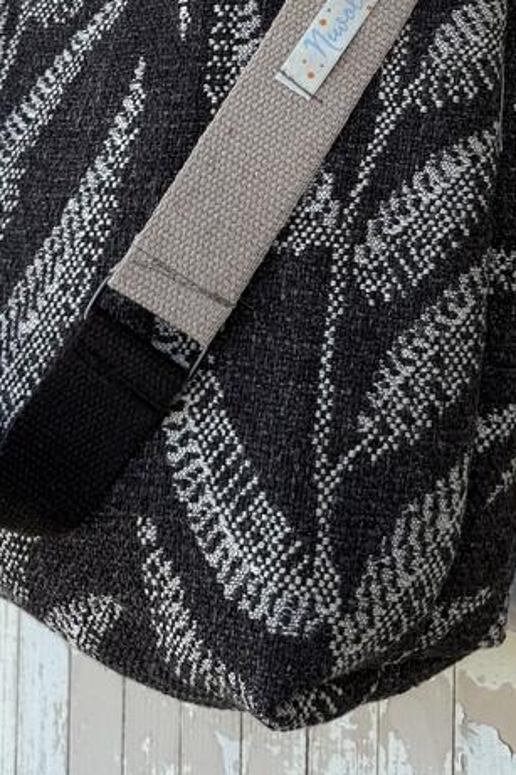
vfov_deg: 27.7
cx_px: 405
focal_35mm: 65
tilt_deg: -3.6
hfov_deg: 20.7
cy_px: -121
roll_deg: +3.7
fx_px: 1398
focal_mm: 6.76
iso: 80
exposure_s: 1/715
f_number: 1.78
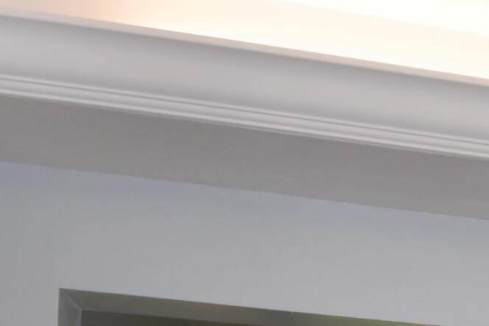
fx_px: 923
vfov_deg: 16.8
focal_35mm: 68
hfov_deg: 24.4
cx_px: 694
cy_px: 578
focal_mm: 10
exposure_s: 1/60
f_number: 5
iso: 200
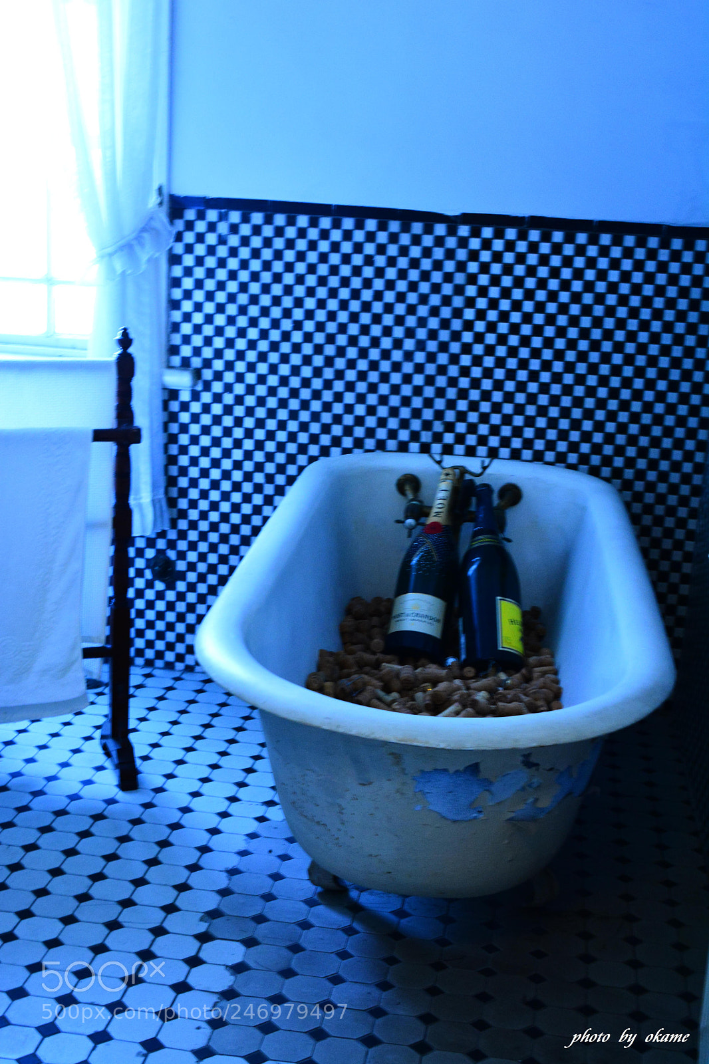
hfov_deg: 28.1
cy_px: 532
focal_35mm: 48
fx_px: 1419
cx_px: 354
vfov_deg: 41.1
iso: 1000
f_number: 8
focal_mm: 32
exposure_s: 1/4
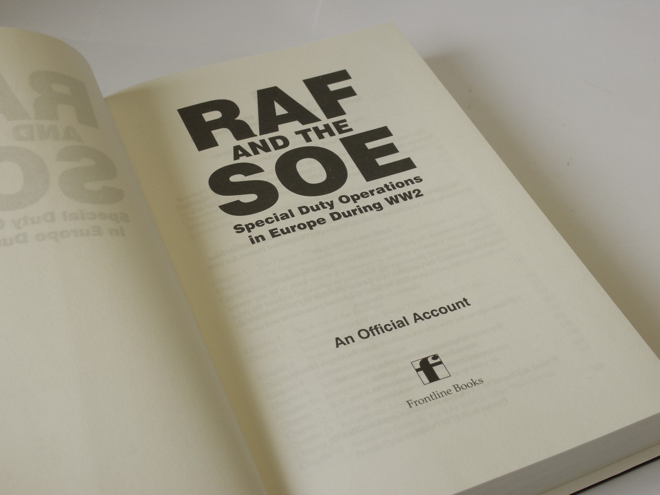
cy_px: 248
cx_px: 330
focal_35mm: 60
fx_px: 1144
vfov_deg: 24.4
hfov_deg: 32.2
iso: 400
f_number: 8
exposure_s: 1/125
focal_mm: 30
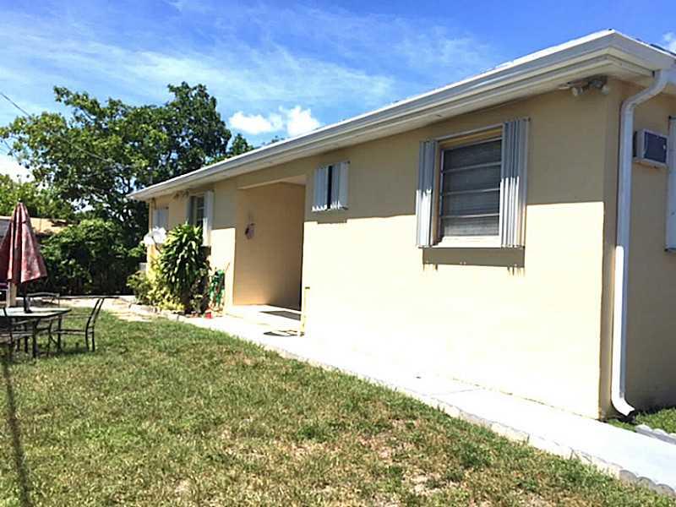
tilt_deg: +0.5
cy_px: 254
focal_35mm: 29
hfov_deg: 61.7
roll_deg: -2.2
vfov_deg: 48.2
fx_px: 566
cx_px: 338
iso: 32
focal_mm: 4.15
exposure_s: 1/3049
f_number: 2.2
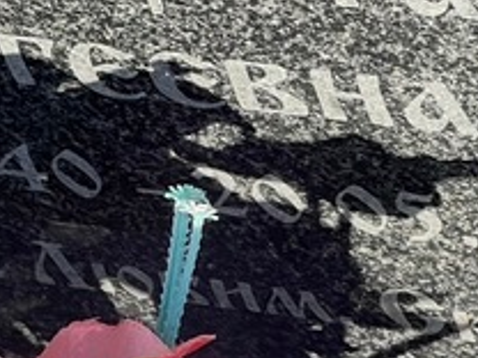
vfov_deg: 5.0
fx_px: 4087
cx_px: 214
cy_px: -92
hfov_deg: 6.7
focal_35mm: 296
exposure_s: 1/169
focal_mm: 9
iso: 32
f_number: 2.8
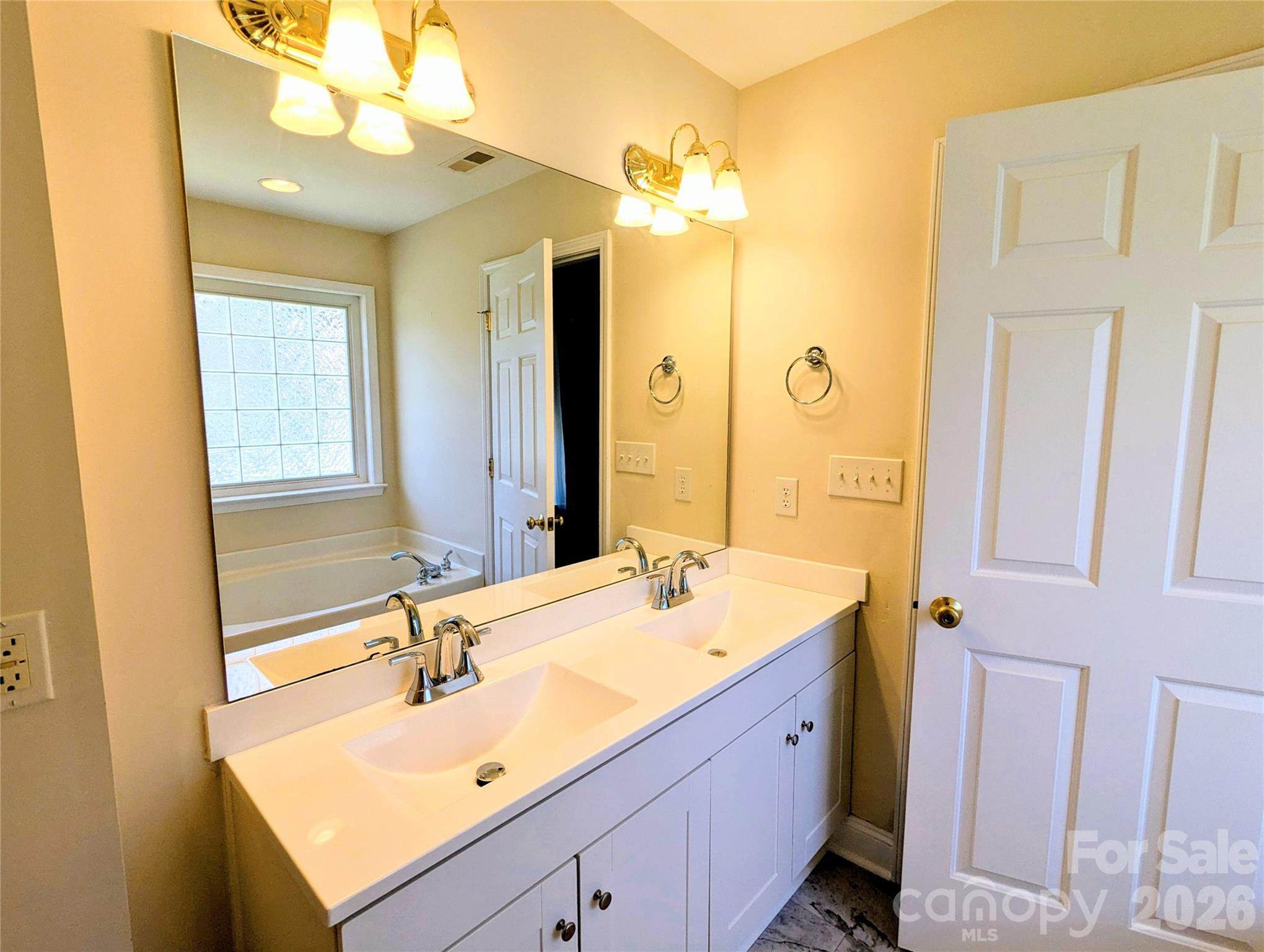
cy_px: 476
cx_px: 632
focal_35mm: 16
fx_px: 585
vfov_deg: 78.2
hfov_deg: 94.4
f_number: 2.2
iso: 43
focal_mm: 2.35
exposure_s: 1/120
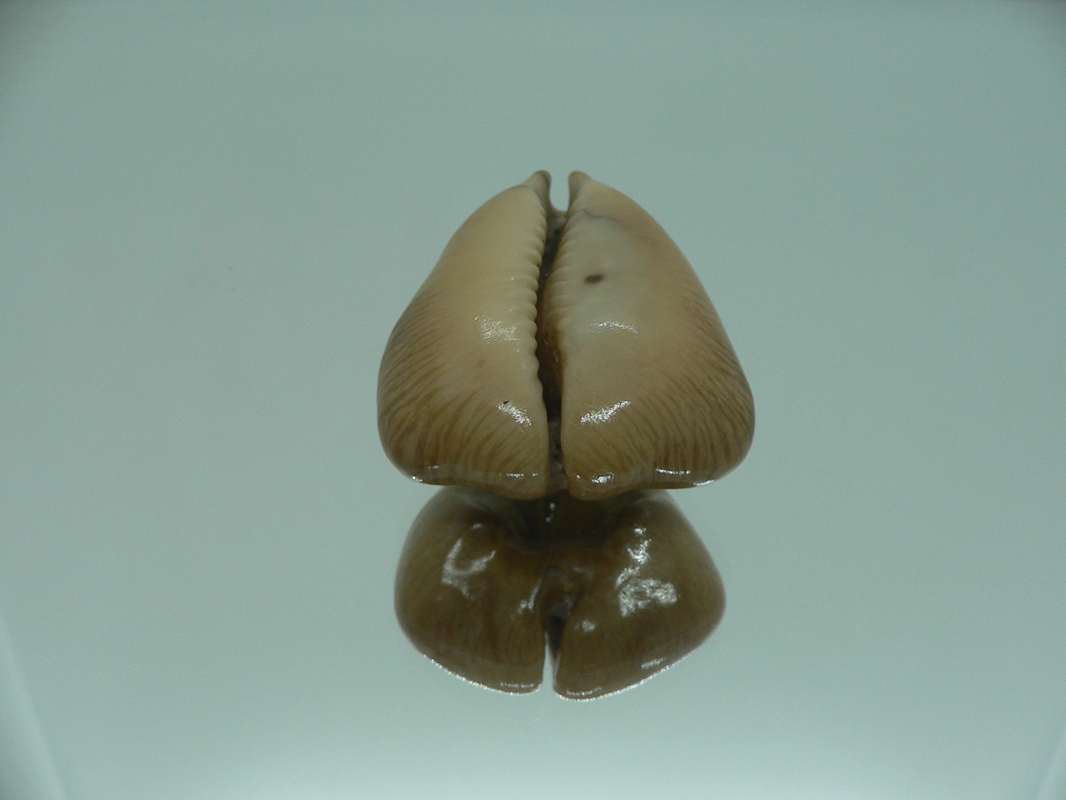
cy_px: 399
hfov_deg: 51.4
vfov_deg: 39.7
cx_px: 533
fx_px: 1109
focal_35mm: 36
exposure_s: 1/60
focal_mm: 4.6
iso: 80
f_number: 2.8
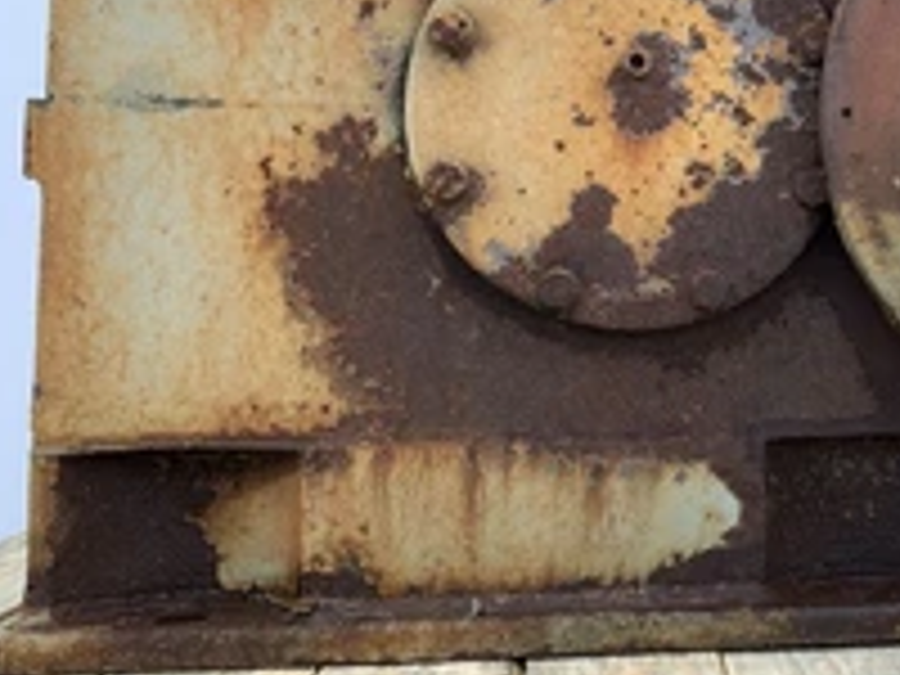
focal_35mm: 52
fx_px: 1352
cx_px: 837
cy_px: 230
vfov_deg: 27.9
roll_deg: -2.0
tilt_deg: +2.4
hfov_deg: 34.4
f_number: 1.8
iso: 25
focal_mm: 4.25
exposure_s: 1/474
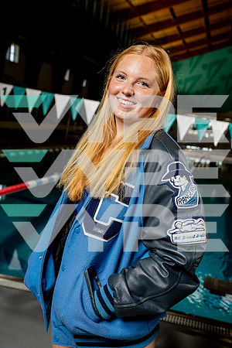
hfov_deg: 29.2
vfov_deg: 42.7
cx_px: 116
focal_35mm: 46
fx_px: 445
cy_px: 174
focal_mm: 46
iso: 640
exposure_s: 1/250
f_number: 5.6
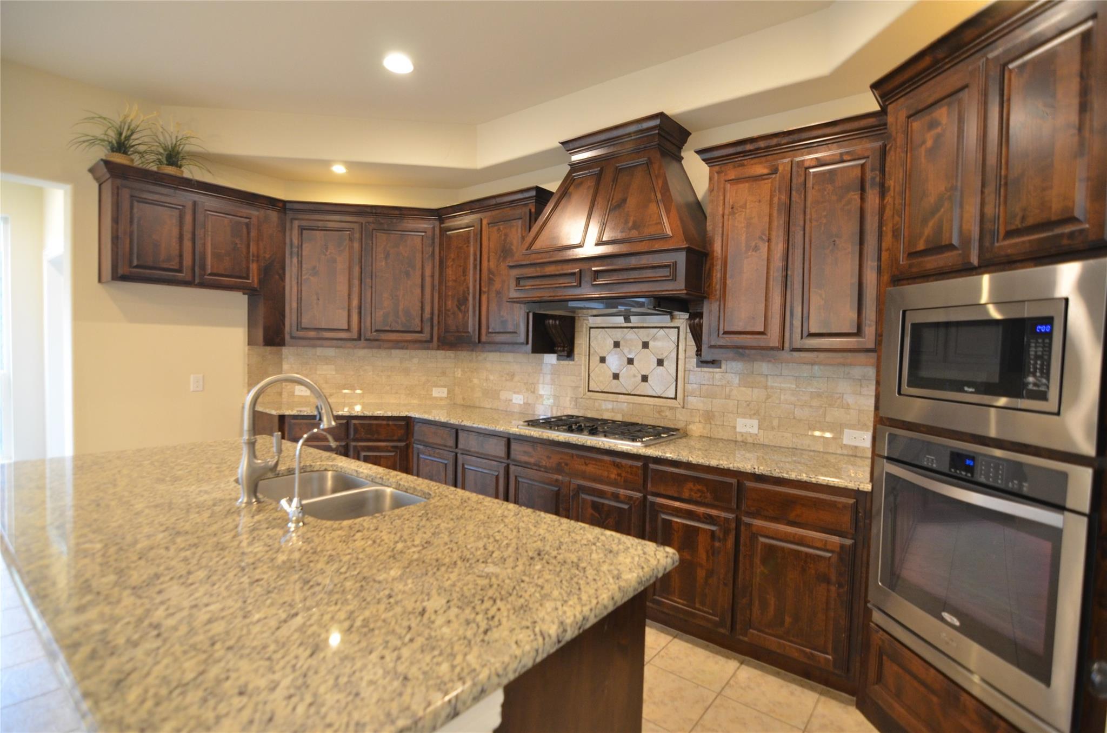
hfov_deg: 95.1
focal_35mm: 16
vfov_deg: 71.8
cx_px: 554
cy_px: 366
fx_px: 506
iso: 800
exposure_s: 1/40
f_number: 3.2
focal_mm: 11
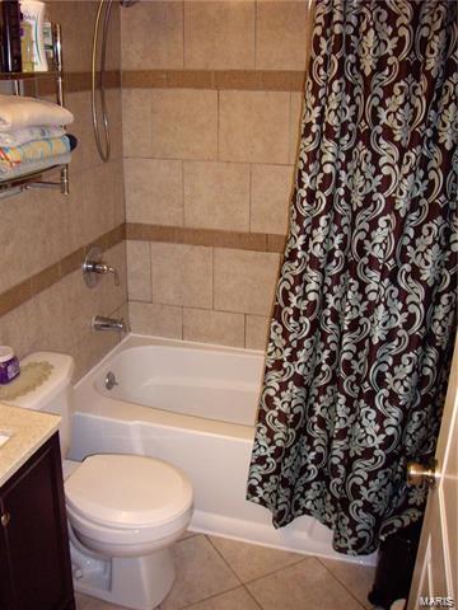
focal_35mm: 38
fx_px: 670
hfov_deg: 37.7
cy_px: 305
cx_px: 229
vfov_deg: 49.0
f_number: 2.7
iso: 200
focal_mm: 6.2
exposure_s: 1/40
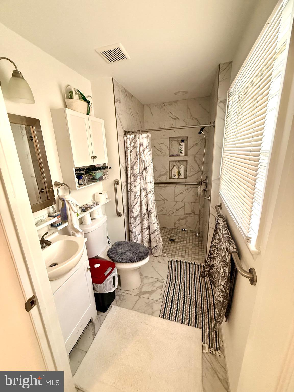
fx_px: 159
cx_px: 147
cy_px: 196
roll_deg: +2.4
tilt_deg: -14.9
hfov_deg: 85.7
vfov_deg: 102.1
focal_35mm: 14
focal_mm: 2.22
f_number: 2.2
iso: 400
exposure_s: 1/71
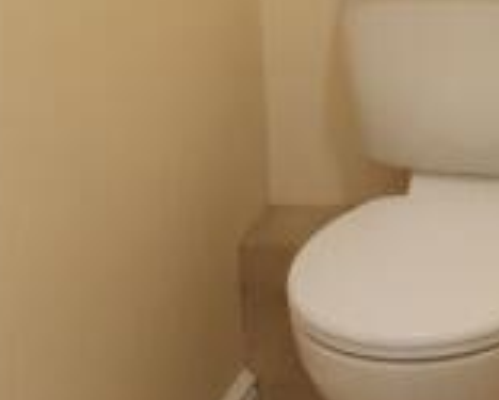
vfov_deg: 15.8
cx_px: 629
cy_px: -43
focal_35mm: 95
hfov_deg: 18.8
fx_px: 1404
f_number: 2.4
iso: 250
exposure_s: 1/50
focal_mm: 4.32
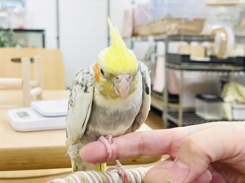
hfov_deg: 36.8
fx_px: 368
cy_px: 92
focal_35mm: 52
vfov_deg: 28.0
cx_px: 122
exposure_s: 1/100
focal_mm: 6
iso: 100
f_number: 2
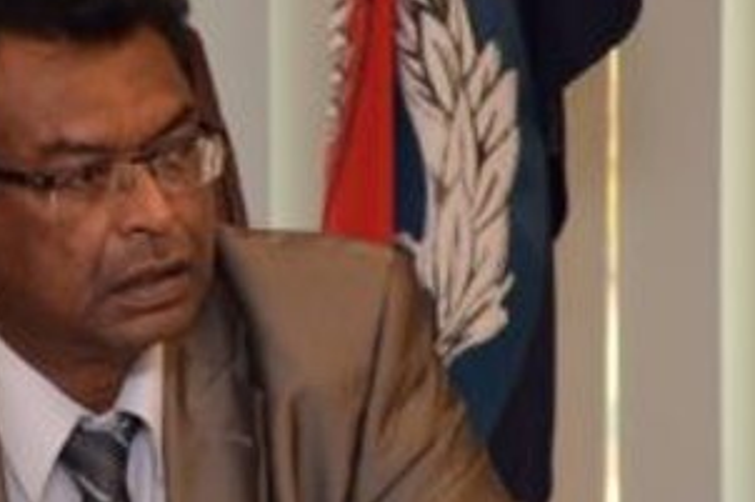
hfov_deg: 5.3
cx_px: 105
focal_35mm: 388
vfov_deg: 3.5
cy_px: 401
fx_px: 8132
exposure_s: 1/200
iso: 1000
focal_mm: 122
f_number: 5.6
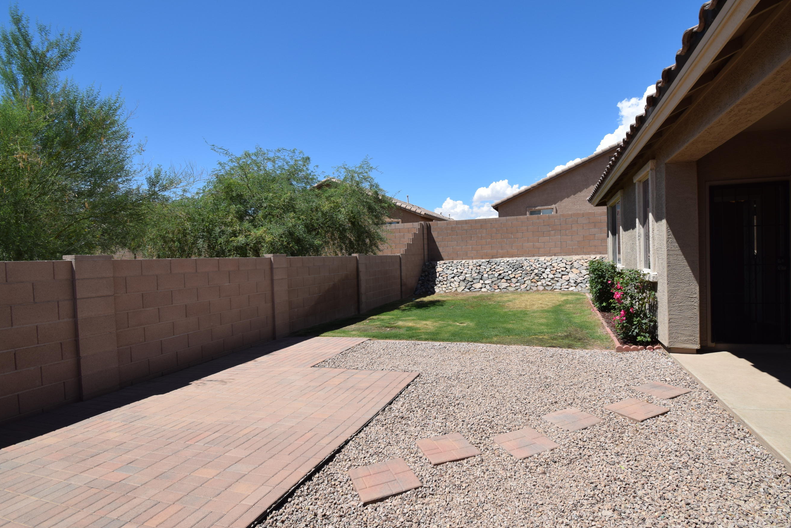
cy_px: 268
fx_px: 374
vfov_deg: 70.4
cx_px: 435
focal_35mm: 17
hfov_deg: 93.0
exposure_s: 1/400
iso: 200
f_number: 10
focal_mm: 10
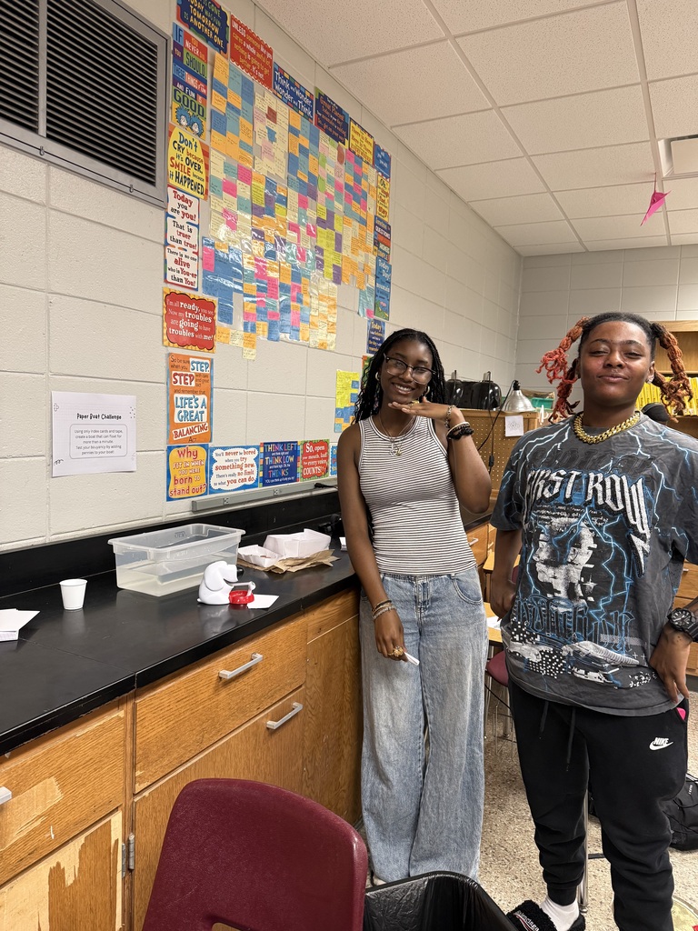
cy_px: 466
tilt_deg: -3.7
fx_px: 645
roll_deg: -1.7
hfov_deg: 56.8
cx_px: 349
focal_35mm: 24
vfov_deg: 71.6
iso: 250
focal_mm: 6.76
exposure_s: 1/60
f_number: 1.78
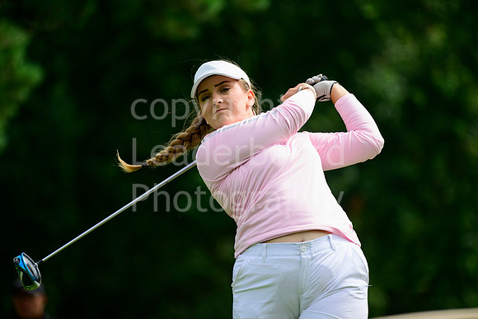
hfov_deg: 5.2
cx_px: 239
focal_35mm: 400
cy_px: 160
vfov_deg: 3.4
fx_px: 5312
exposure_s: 1/2500
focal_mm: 400
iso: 800
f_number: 5.6
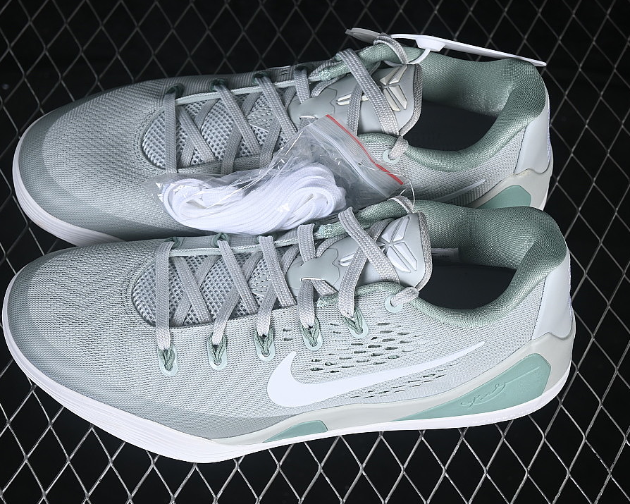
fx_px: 1585
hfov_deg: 22.5
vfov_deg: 18.1
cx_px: 285
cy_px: 252
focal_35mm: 85
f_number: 7.1
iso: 160
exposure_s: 1/80
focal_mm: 50
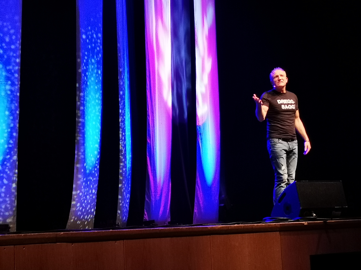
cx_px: 180
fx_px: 751
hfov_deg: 27.0
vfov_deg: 20.4
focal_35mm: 72
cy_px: 135
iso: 200
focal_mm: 3.95
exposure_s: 1/50
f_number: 1.8
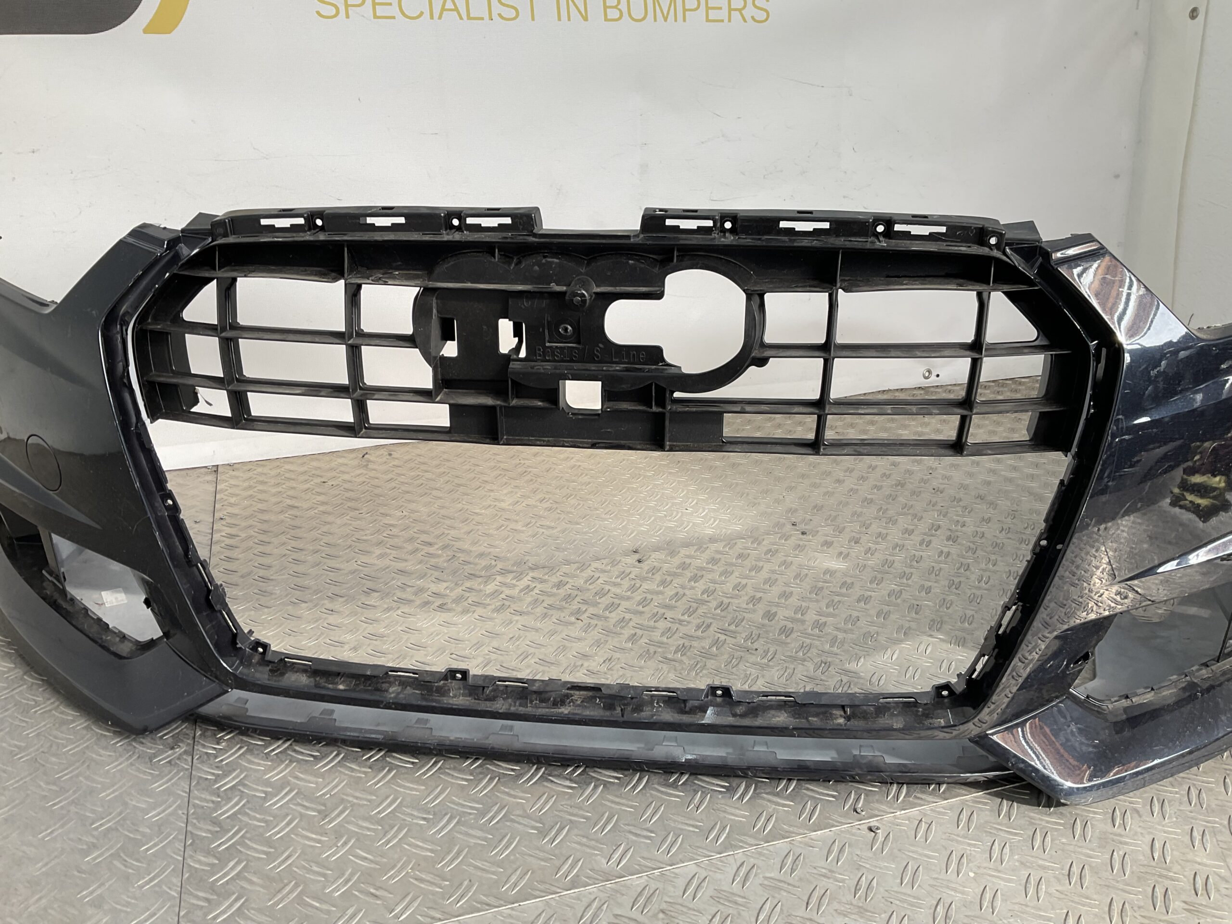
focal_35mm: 29
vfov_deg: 48.2
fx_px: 1032
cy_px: 462
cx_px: 616
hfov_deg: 61.7
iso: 16
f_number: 1.8
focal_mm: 3
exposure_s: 1/232
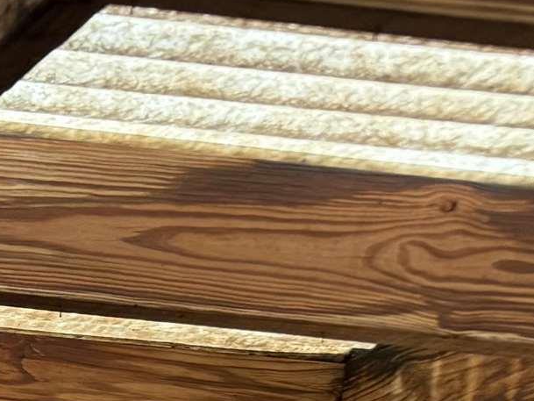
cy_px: 915
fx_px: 1867
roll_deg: -0.4
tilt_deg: -3.7
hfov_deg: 12.5
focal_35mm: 121
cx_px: -779
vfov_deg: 10.7
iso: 200
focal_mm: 6.76
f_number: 1.78
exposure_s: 1/100
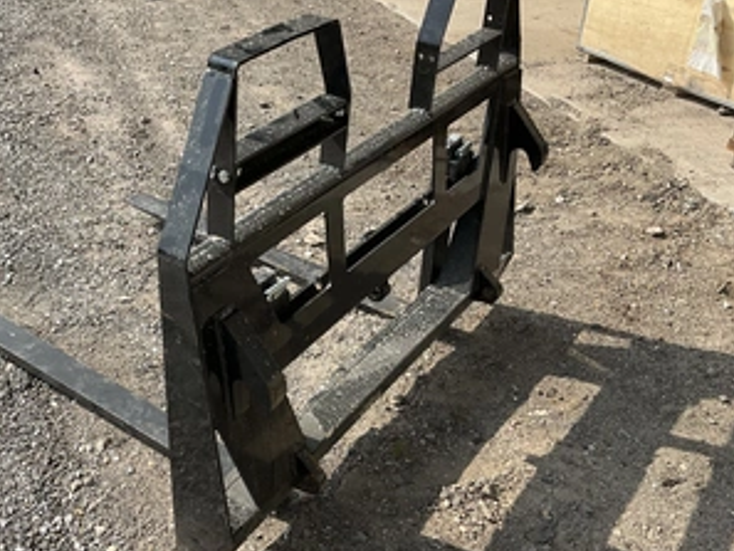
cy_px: 279
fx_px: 827
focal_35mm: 39
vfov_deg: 36.8
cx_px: 242
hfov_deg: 47.0
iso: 25
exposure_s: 1/1076
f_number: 1.8
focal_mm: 3
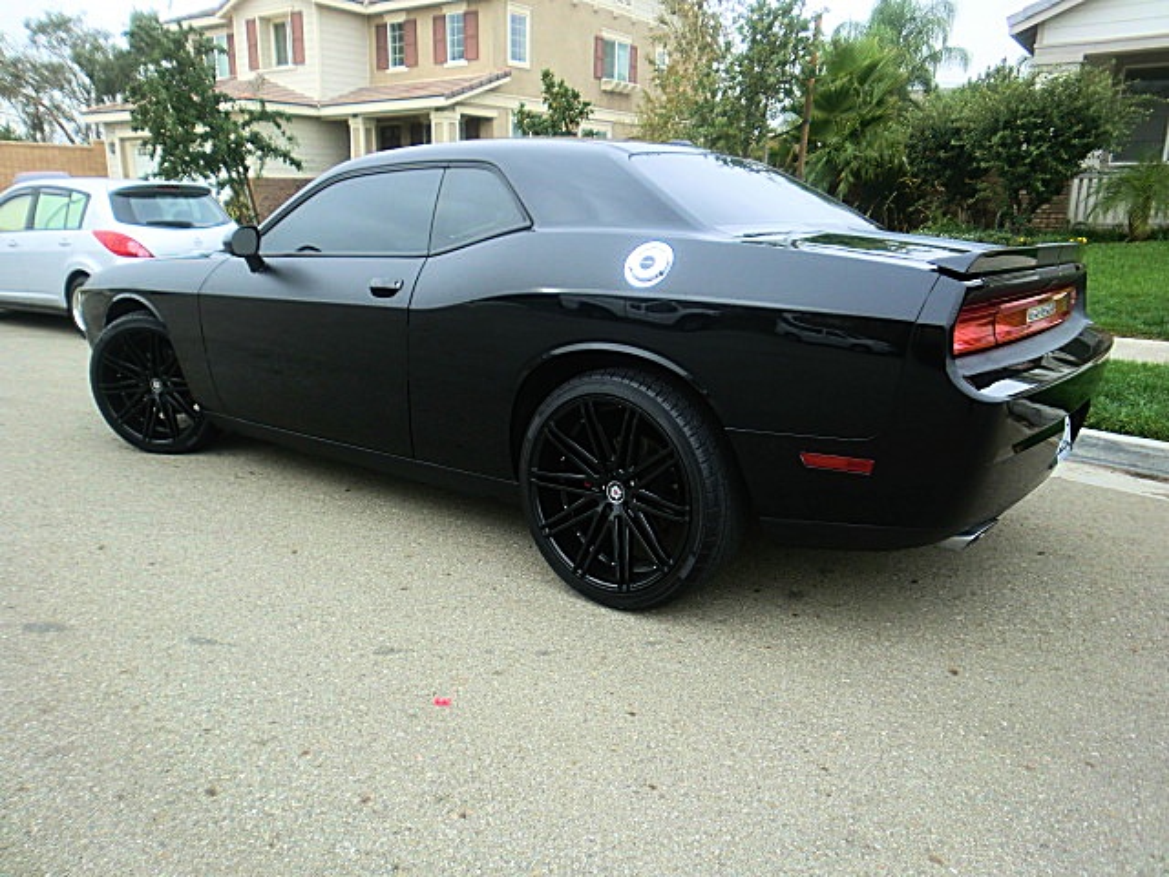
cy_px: 438
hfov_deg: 67.3
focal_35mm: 26
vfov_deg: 53.1
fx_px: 878
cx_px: 584
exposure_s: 1/160
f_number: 2.6
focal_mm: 4.65
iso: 64
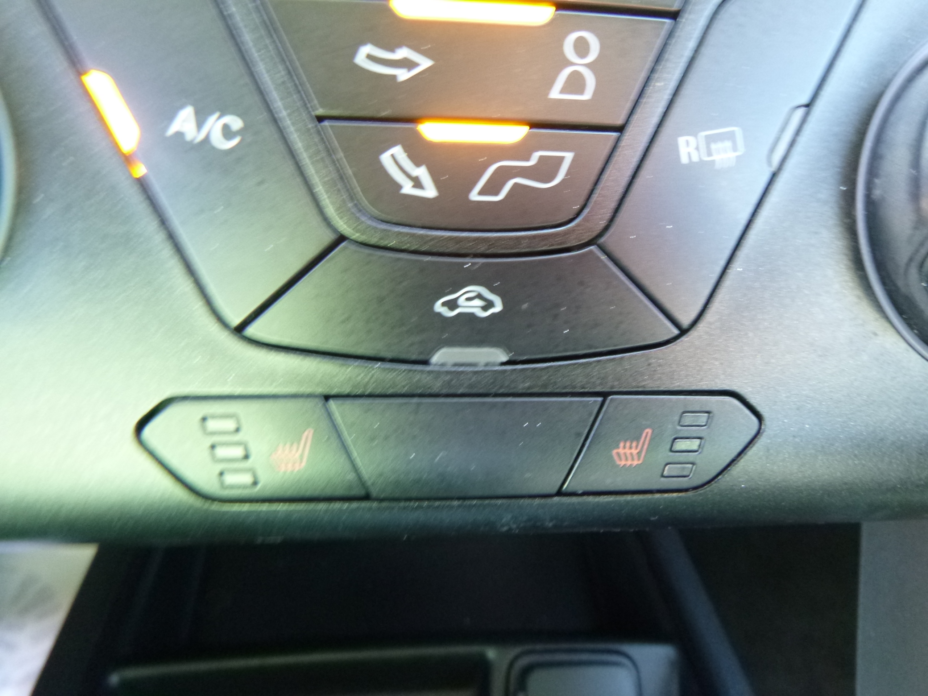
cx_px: 464
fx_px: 670
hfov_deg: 69.4
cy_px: 348
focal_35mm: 25
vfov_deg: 54.9
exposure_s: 1/13
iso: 400
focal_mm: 4.5
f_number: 3.9
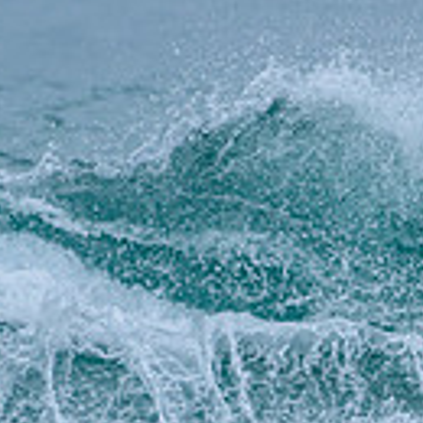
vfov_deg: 0.7
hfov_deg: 0.7
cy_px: 308
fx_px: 33028
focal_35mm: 2389
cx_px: 726
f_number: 5.6
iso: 800
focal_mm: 500
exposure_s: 1/2000
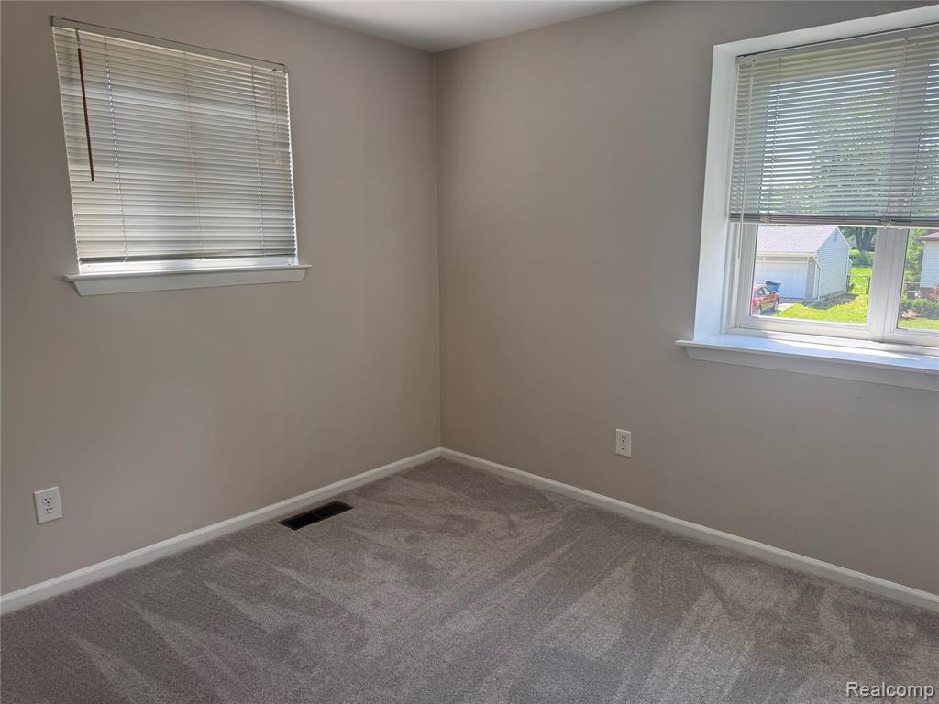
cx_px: 470
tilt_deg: -11.2
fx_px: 651
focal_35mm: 24
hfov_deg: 71.6
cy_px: 352
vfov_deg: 56.8
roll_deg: -0.3
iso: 80
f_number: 1.78
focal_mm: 6.76
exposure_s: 1/171
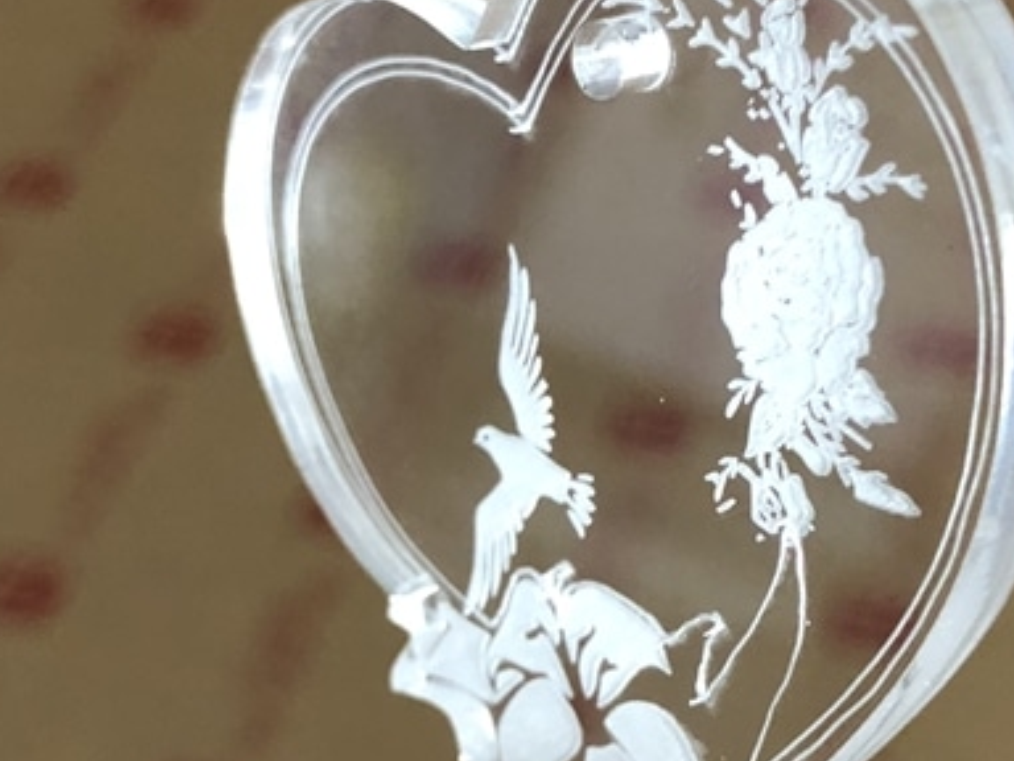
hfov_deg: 26.6
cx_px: 393
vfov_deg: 20.1
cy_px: 507
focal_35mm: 73
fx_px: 2138
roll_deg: +3.5
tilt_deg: -43.6
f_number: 1.8
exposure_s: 1/14
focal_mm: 4
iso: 100
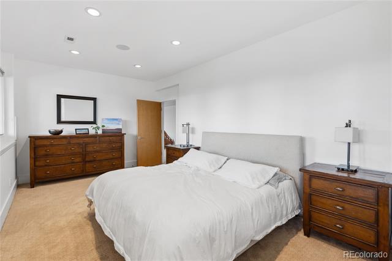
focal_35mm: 16
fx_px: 174
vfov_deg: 73.8
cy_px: 130
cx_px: 196
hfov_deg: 96.7
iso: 640
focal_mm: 16
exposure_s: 1/25
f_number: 8
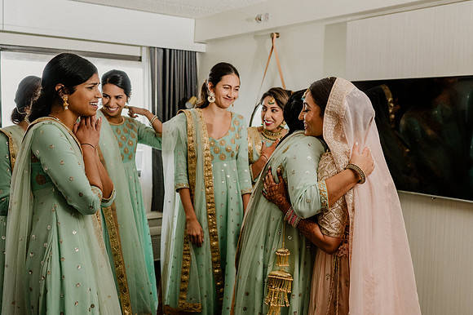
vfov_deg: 31.4
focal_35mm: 43
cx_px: 286
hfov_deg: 45.5
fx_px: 560
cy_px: 158
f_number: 3.5
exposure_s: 1/100
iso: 2000
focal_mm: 35
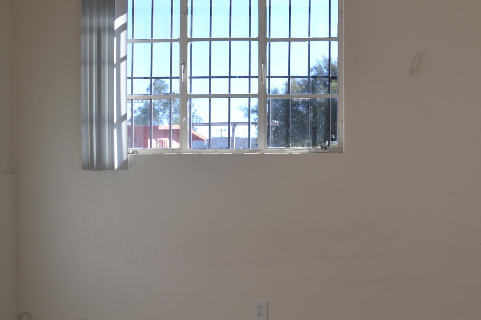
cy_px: 170
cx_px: 405
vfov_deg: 28.1
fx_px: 641
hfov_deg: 39.0
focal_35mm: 48
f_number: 6.3
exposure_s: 1/160
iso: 100
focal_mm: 18
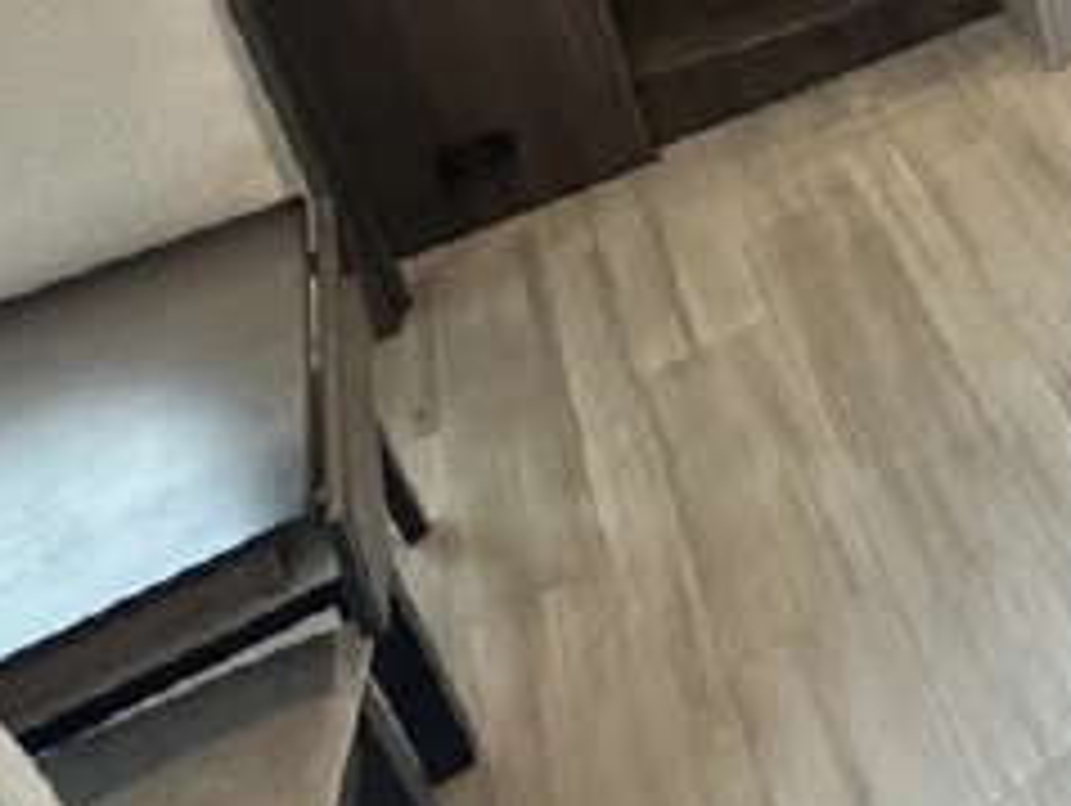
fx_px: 1456
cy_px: -342
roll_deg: -0.1
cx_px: 1714
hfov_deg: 25.8
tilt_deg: -21.4
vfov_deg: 25.0
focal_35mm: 47
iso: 320
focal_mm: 2.22
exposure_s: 1/80
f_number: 2.2
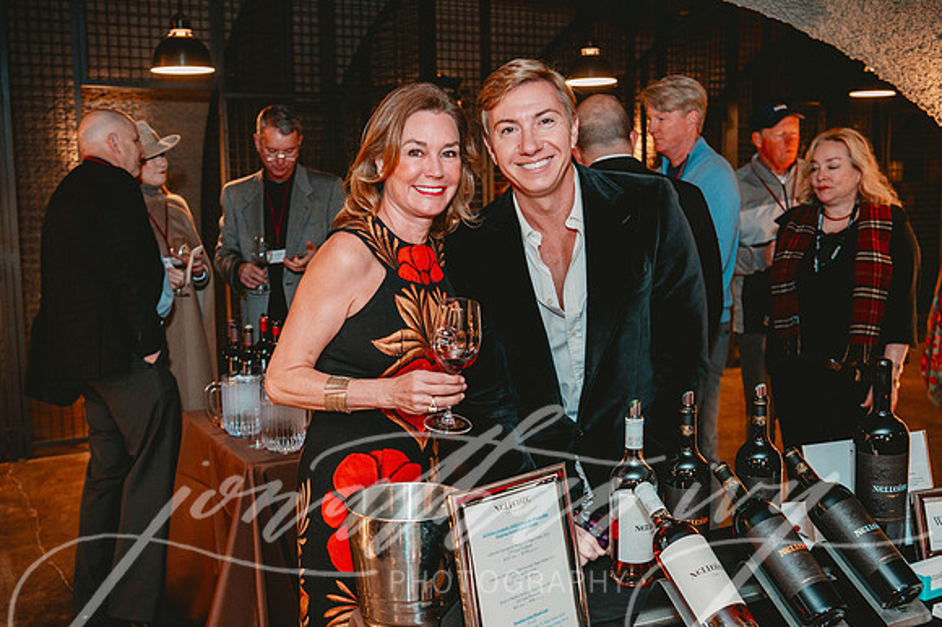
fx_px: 1046
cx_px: 471
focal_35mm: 40
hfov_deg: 48.5
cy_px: 314
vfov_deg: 33.4
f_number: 4
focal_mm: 40
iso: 2000
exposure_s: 1/60
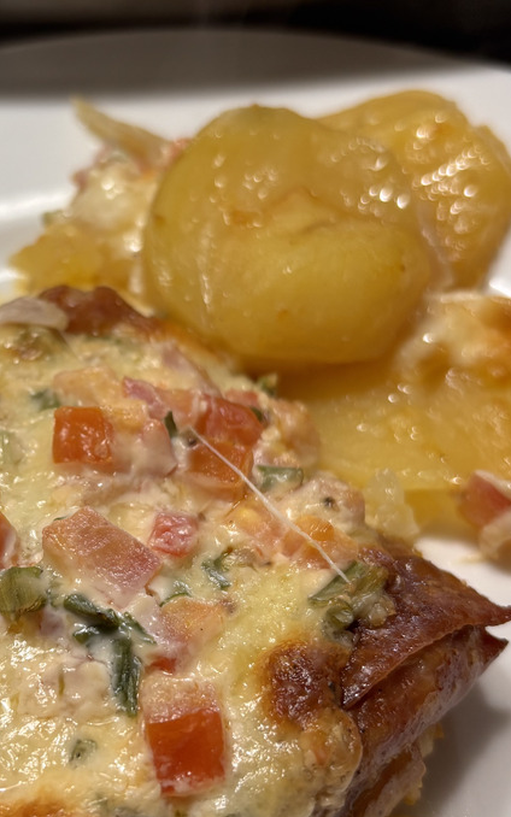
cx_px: 76
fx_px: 1158
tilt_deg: -50.1
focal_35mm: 52
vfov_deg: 38.8
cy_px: 434
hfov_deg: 24.3
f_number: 1.6
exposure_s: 1/60
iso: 100
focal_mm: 5.96
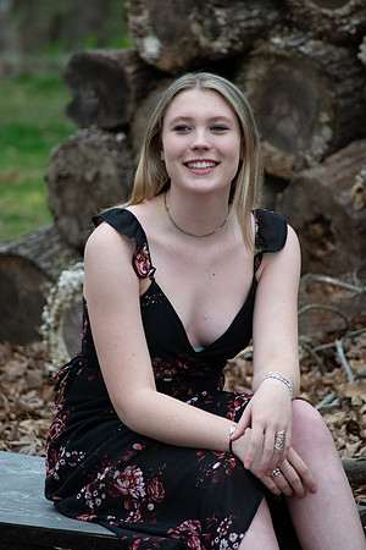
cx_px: 183
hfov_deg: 5.4
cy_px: 275
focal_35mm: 255
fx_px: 3888
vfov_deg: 8.1
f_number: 5.3
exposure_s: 1/500
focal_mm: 170
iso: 900
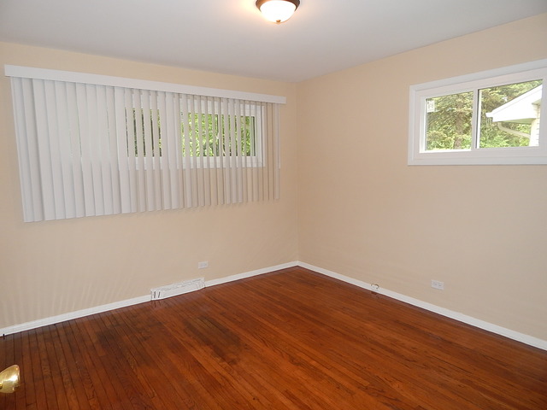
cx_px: 274
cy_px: 205
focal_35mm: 22
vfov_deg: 61.1
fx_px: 348
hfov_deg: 76.4
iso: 200
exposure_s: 1/30
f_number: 3
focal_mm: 4
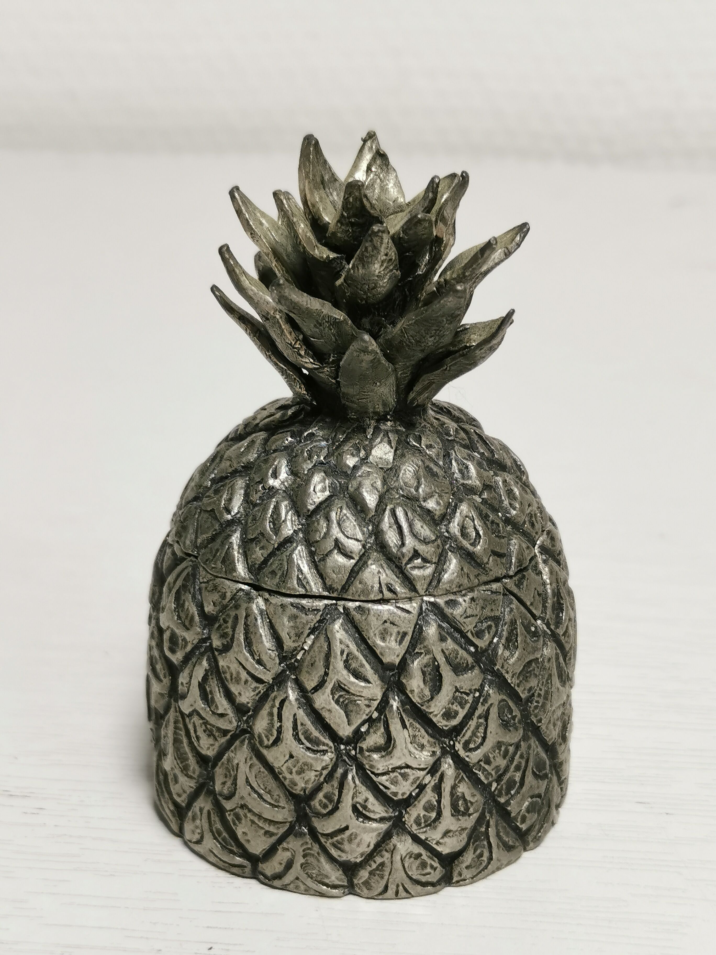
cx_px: 358
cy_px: 478
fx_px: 1820
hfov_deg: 22.3
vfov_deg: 29.4
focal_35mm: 66
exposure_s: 1/50
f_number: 1.8
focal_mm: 5.58
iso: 160
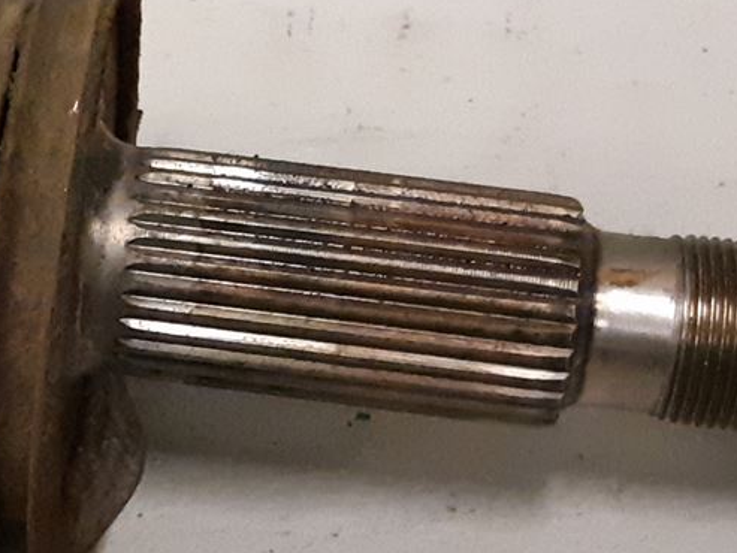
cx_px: 124
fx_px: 2300
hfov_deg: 18.0
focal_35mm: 108
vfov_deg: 13.7
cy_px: 269
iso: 800
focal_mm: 3.93
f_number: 1.7
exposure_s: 1/175
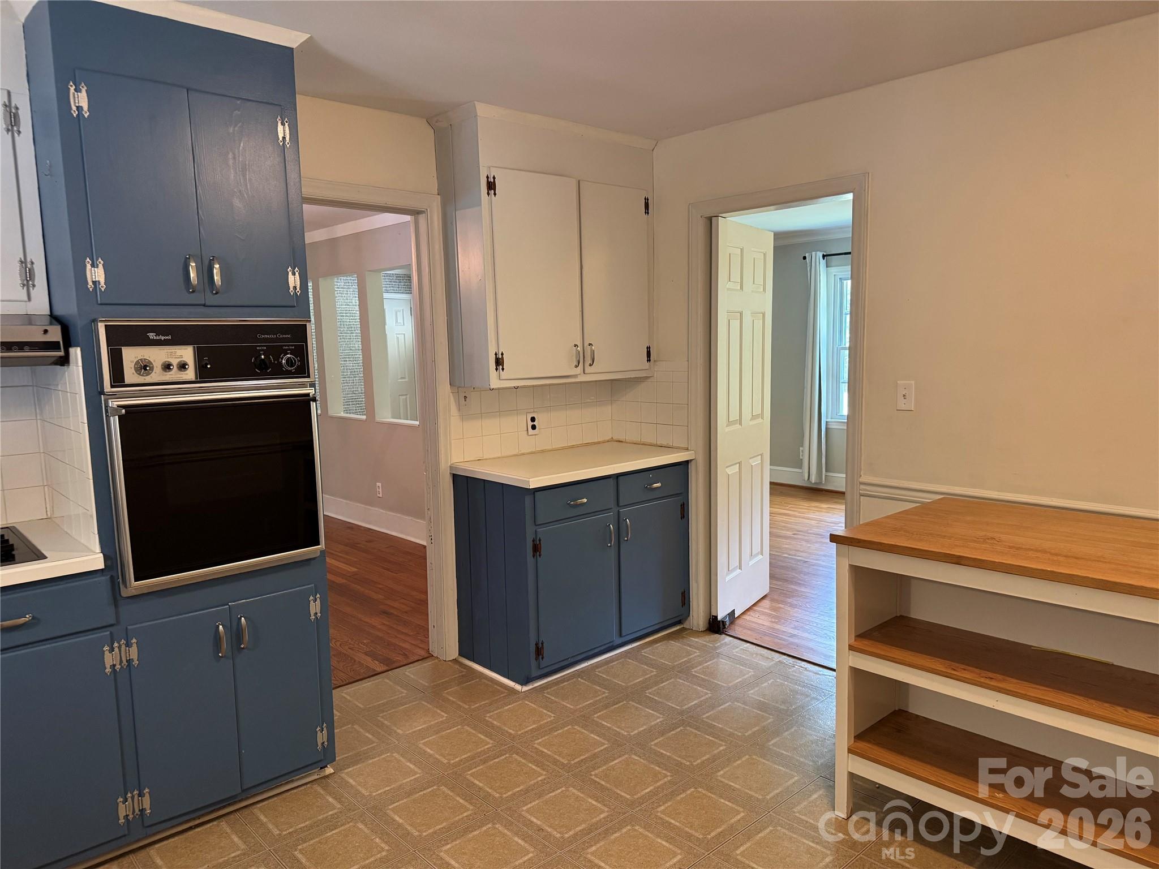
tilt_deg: -7.4
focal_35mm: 24
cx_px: 580
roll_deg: +0.9
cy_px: 434
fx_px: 804
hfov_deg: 71.6
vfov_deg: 56.8
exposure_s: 1/60
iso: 400
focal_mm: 6.76
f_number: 1.78
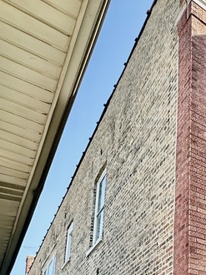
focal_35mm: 46
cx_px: 292
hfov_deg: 25.4
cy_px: 318
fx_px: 365
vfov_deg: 34.3
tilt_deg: +14.3
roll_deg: +1.2
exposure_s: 1/262
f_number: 2.2
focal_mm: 2.22
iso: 40
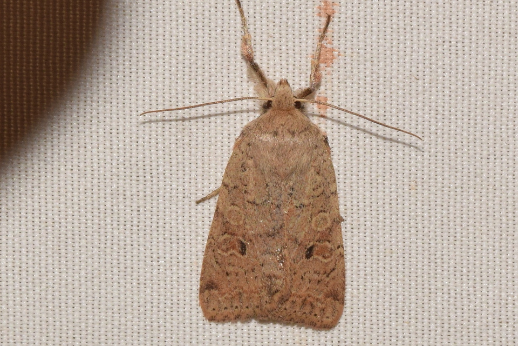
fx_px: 3021
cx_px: 259
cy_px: 173
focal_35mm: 210
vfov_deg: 6.5
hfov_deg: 9.8
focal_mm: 140
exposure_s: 1/160
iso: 500
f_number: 14
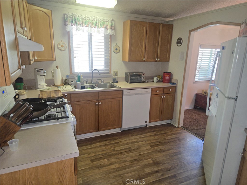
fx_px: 164
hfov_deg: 73.9
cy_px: 92
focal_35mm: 23
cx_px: 124
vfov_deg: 58.9
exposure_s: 1/40
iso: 125
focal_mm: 5.4
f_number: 1.8
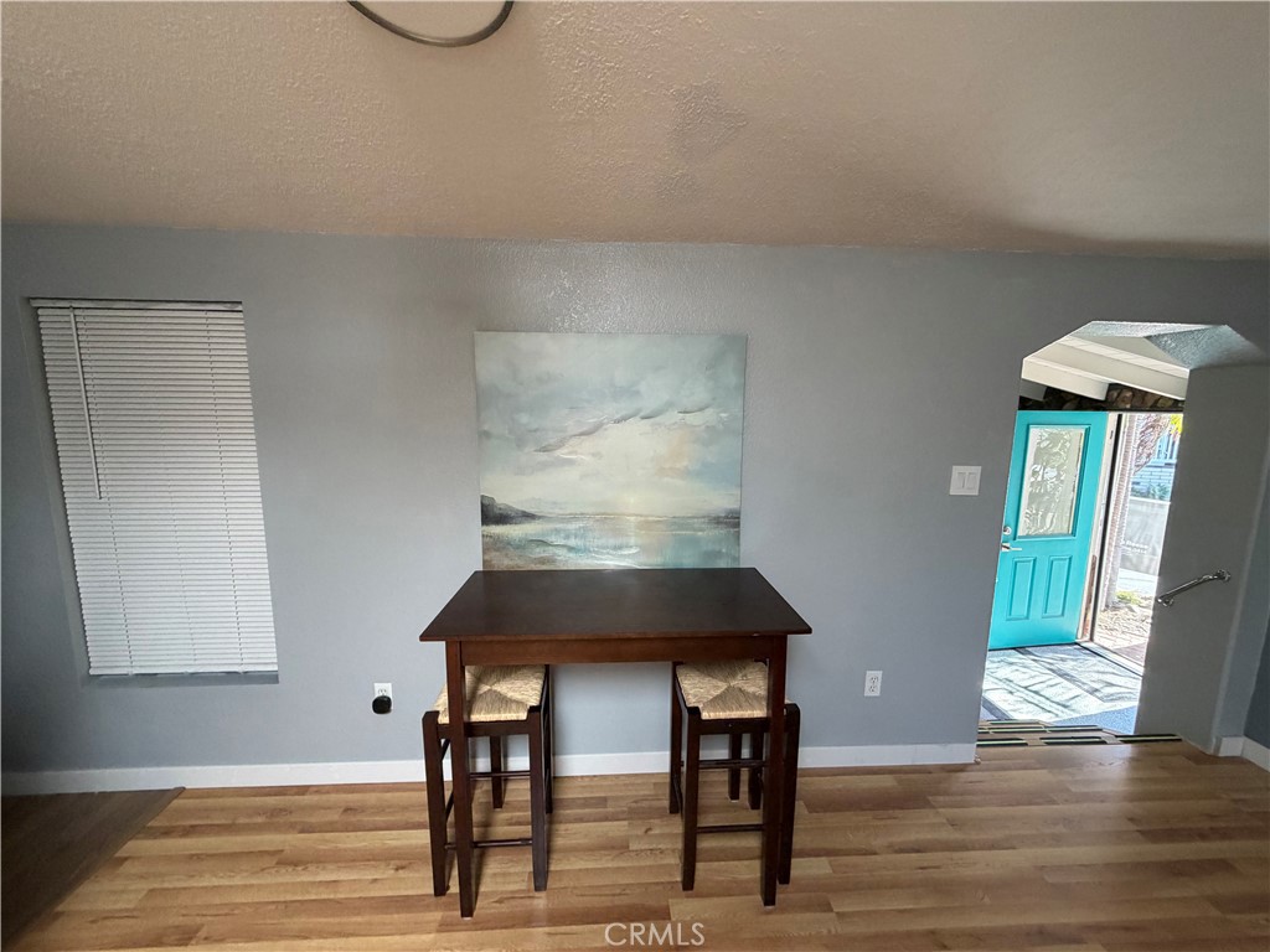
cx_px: 635
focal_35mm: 14
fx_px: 514
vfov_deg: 85.7
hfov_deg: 102.1
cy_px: 476
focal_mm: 2.22
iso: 320
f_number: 2.2
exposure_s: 1/108
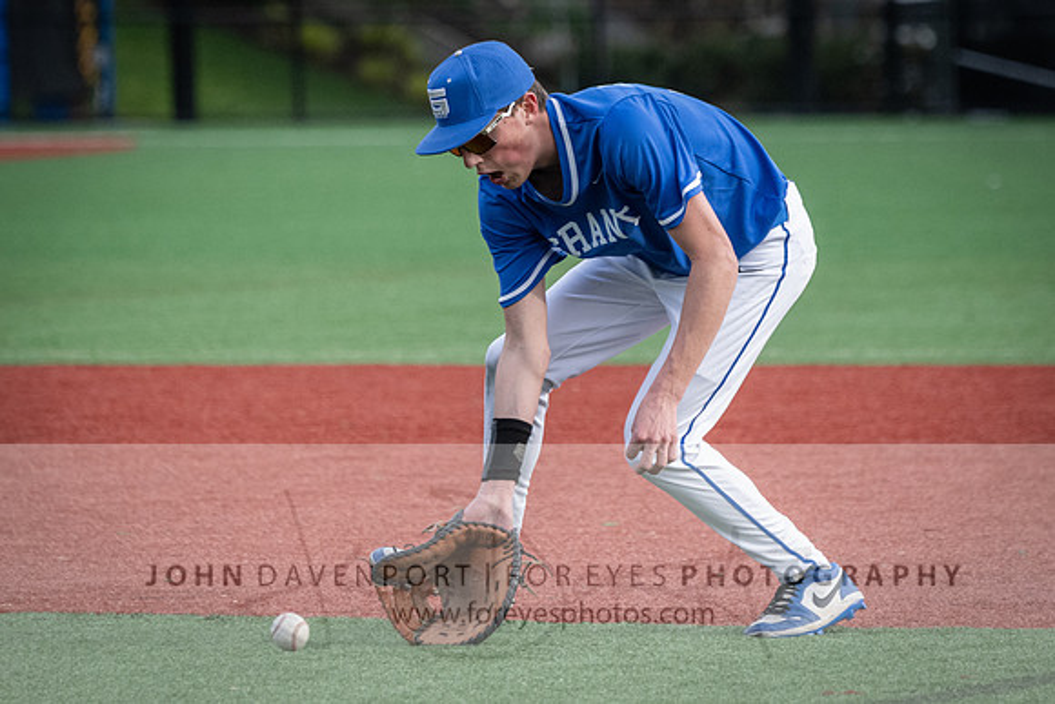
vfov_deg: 3.1
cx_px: 612
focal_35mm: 438
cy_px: 246
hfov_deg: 4.7
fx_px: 12849
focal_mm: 270
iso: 2200
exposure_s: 1/2000
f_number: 5.6
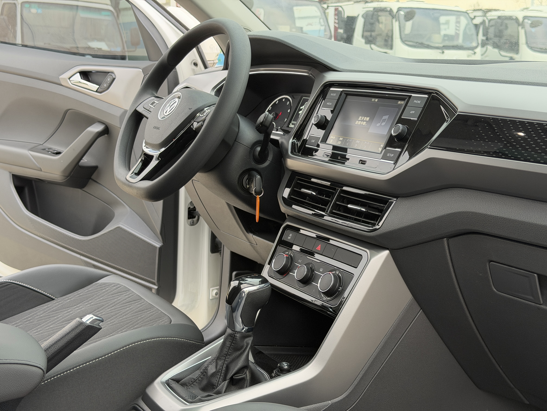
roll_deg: -1.1
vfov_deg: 30.3
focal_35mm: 48
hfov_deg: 39.7
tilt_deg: -10.1
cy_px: 206
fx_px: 758
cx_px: 274
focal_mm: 6.76
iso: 100
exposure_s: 1/63
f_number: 1.78
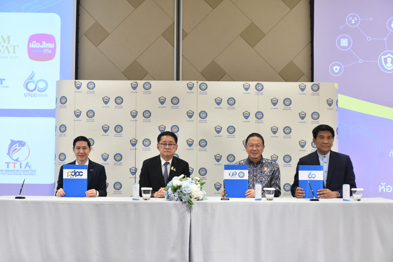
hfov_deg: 35.6
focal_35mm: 56
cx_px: 196
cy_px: 131
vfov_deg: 24.2
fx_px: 612
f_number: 3.5
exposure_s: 1/160
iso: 2500
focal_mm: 56
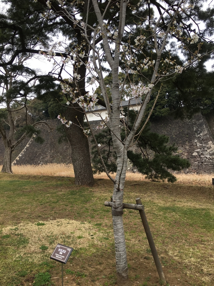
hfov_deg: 48.2
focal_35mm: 29
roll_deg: +0.2
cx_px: 107
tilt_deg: +4.4
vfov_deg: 61.7
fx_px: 239
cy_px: 143
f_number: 2.2
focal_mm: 4.15
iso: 25
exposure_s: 1/384
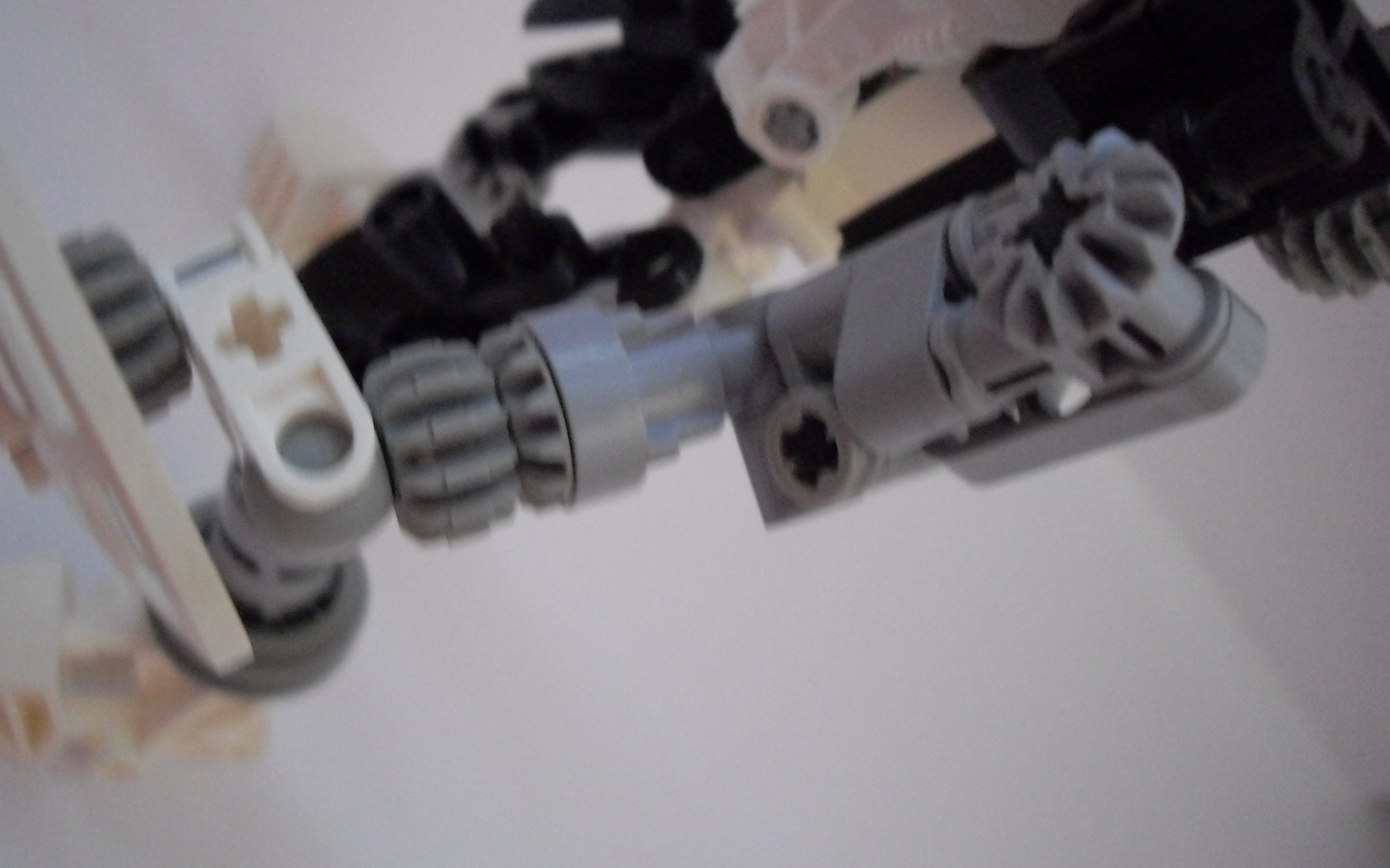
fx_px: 1515
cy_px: 388
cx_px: 689
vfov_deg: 32.0
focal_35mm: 40
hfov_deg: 49.3
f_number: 2.8
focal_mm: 6.3
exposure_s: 1/30
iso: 400
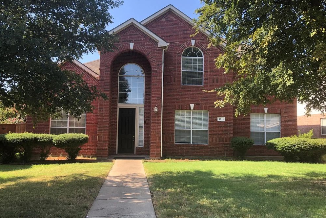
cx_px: 161
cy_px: 119
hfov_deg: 61.9
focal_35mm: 30
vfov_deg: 43.6
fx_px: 272
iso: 20
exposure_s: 1/284
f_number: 1.8
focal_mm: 3.99
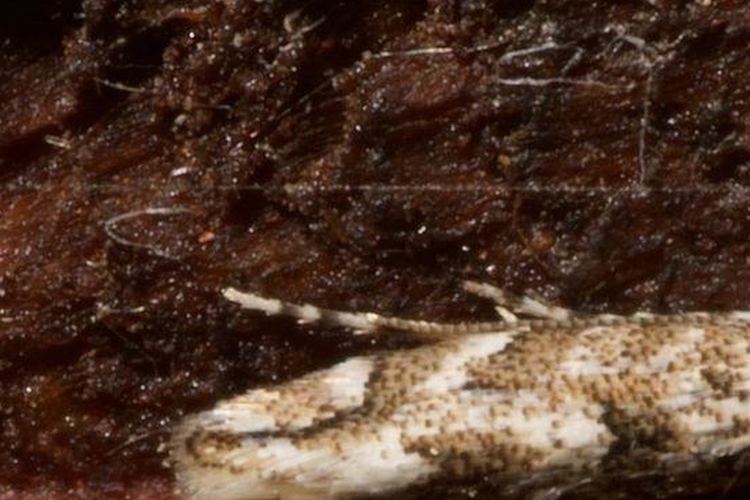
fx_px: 5745
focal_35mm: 276
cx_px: 599
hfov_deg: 7.5
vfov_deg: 5.0
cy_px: 418
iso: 250
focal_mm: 105
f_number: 32
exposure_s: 1/60
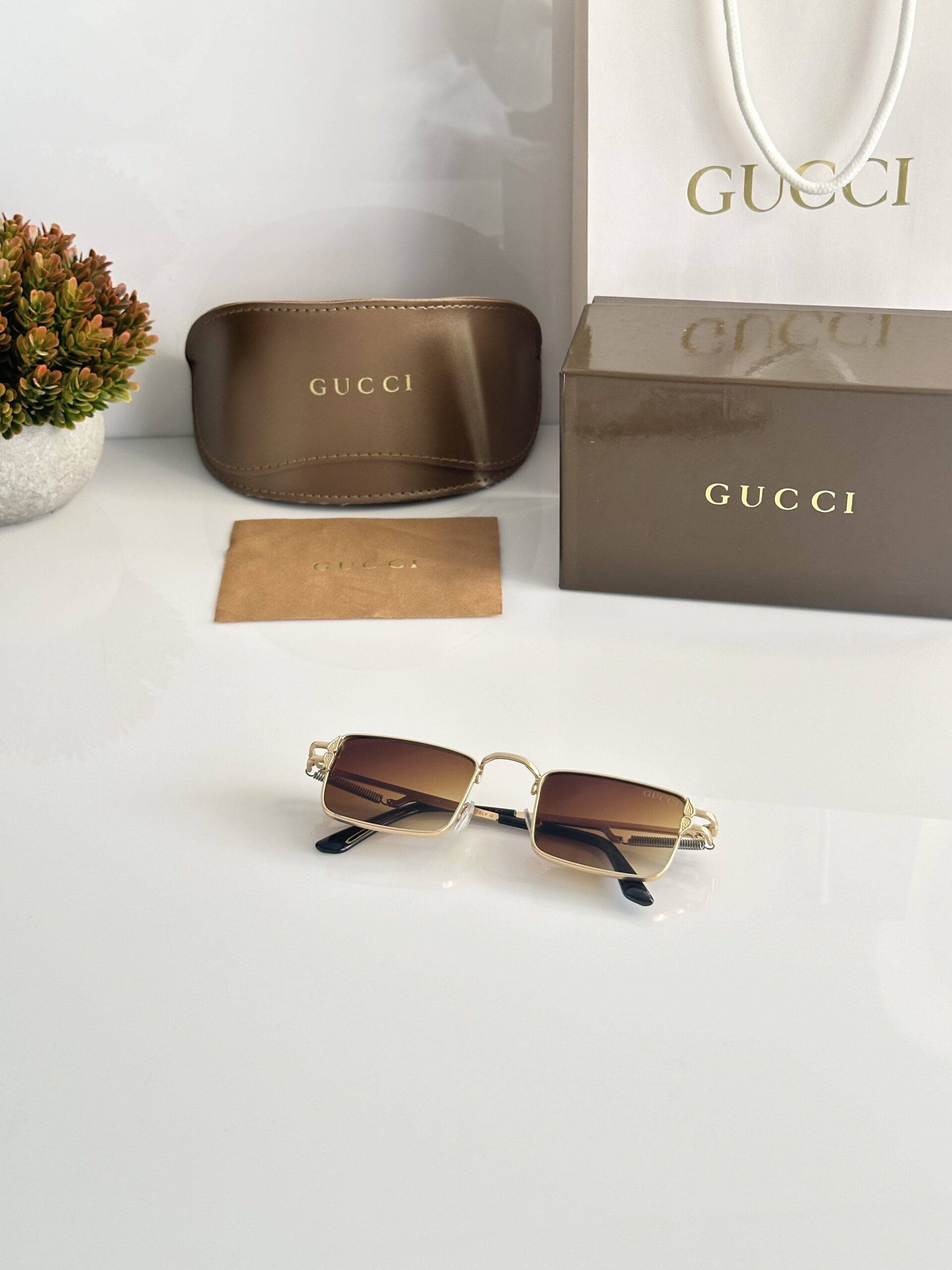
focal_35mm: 48
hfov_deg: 30.3
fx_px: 1760
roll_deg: +1.1
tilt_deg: -31.2
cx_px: 476
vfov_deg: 39.7
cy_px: 635
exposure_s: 1/94
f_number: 1.78
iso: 80
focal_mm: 6.86
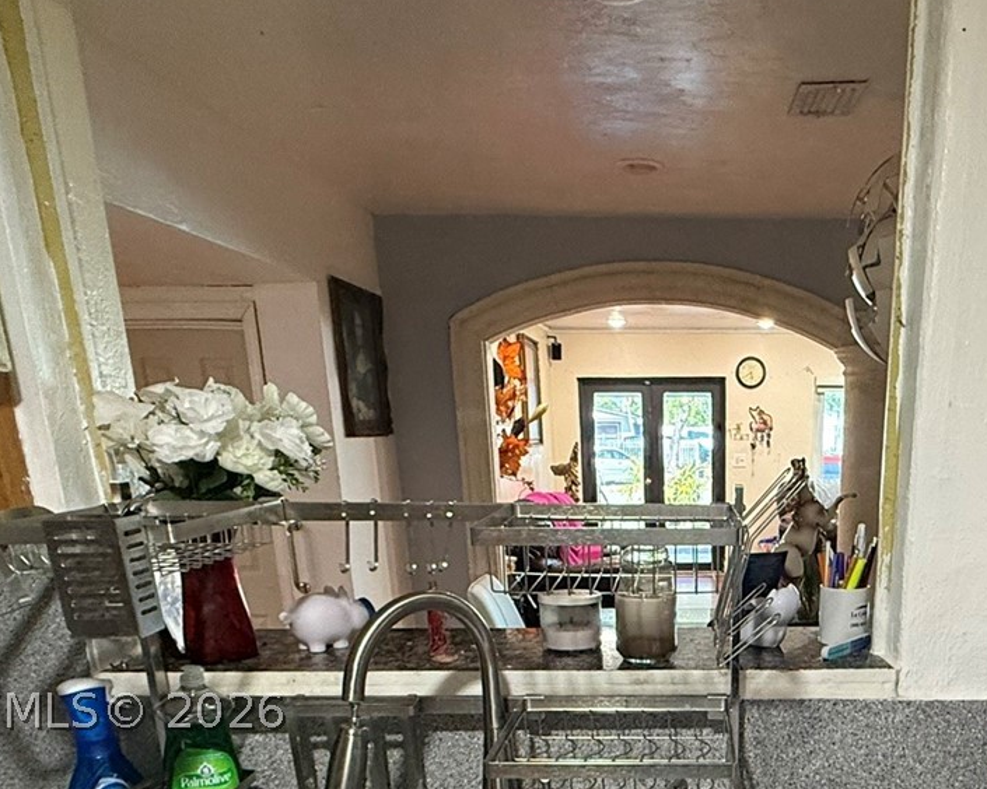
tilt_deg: -17.7
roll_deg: +0.0
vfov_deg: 43.1
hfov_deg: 55.0
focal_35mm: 31
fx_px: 906
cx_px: 714
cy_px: 711
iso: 400
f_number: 2.2
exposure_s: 1/60
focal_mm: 2.22
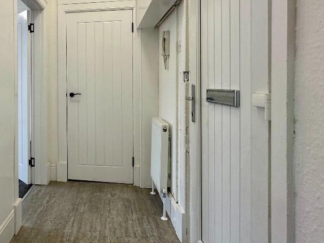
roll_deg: +0.2
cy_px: 86
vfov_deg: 54.1
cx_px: 77
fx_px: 234
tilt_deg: +0.6
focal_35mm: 25
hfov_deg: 64.7
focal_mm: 2.22
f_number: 2.2
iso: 64
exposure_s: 1/100
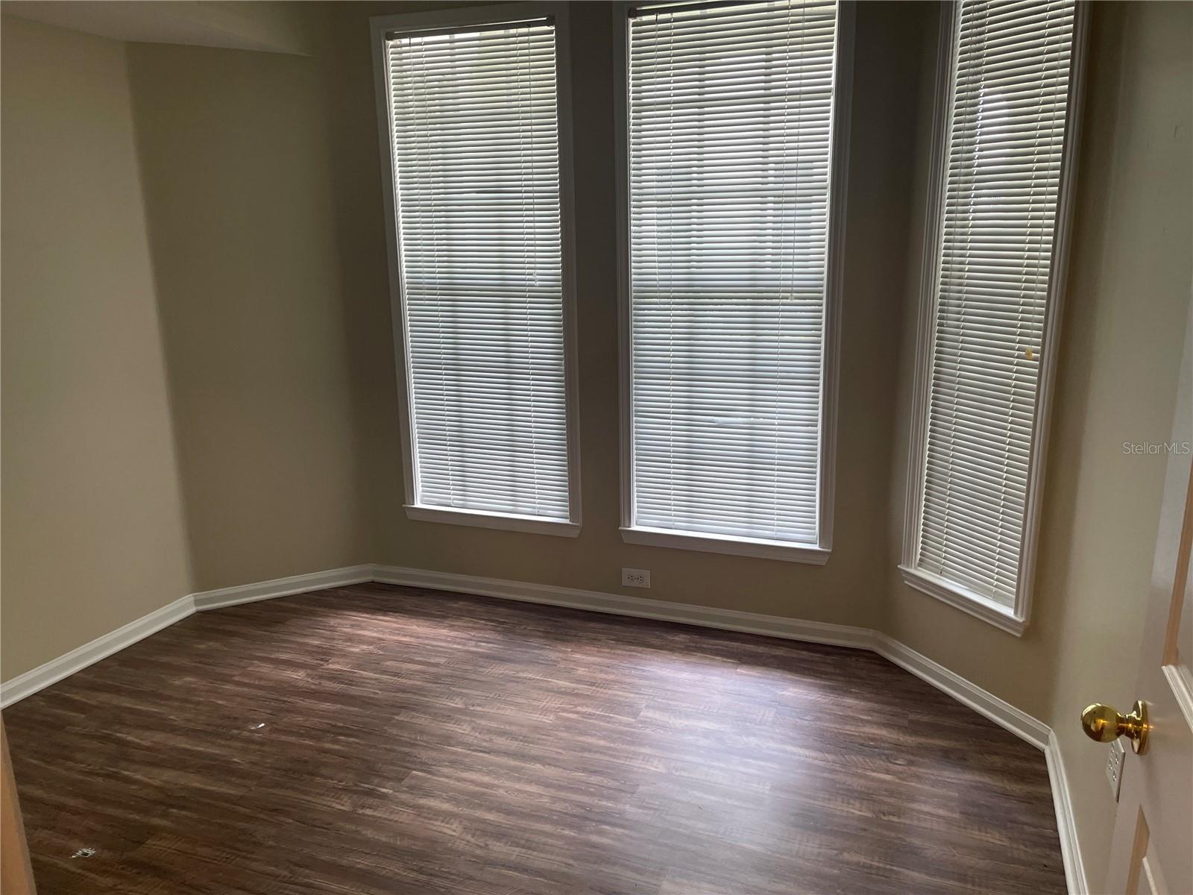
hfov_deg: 69.4
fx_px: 862
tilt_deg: -13.4
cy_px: 448
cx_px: 596
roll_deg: -0.1
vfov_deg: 54.9
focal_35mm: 25
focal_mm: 5.1
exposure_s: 1/120
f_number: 1.6
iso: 125
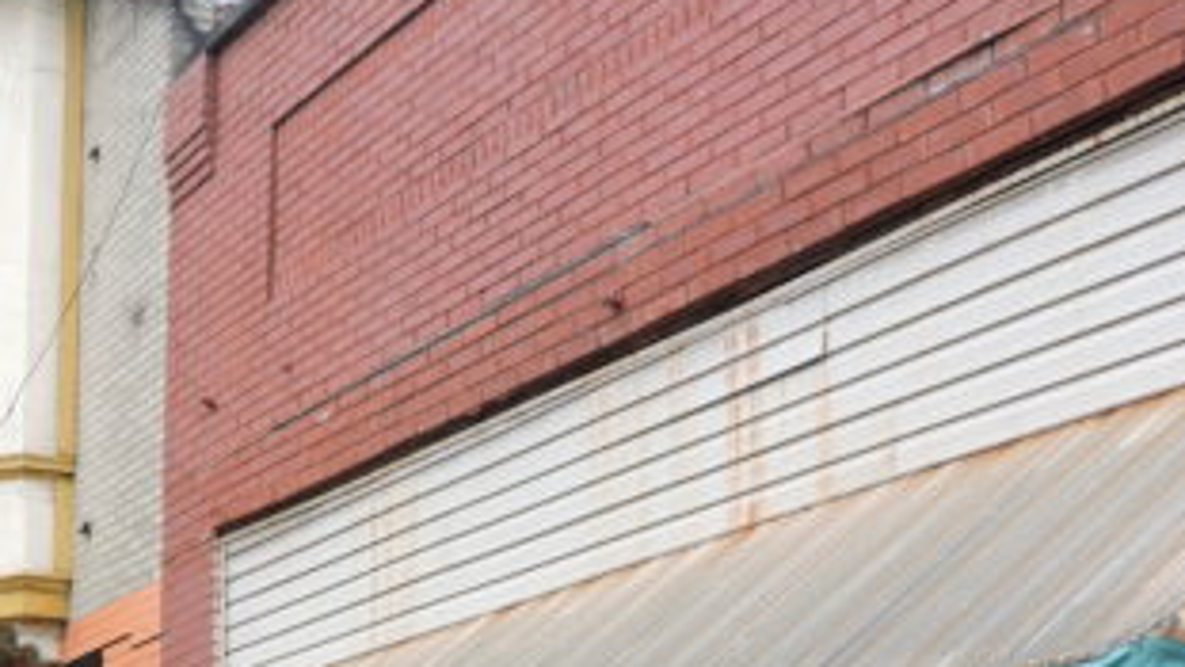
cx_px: 135
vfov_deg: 16.4
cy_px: 842
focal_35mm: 70
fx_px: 2200
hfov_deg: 29.0
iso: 100
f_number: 3.1
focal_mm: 5.4
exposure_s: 1/60
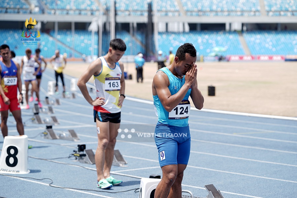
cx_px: 148
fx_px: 817
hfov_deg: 20.6
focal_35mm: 99
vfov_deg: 13.8
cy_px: 99
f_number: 3.5
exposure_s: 1/500
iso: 80
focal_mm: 99
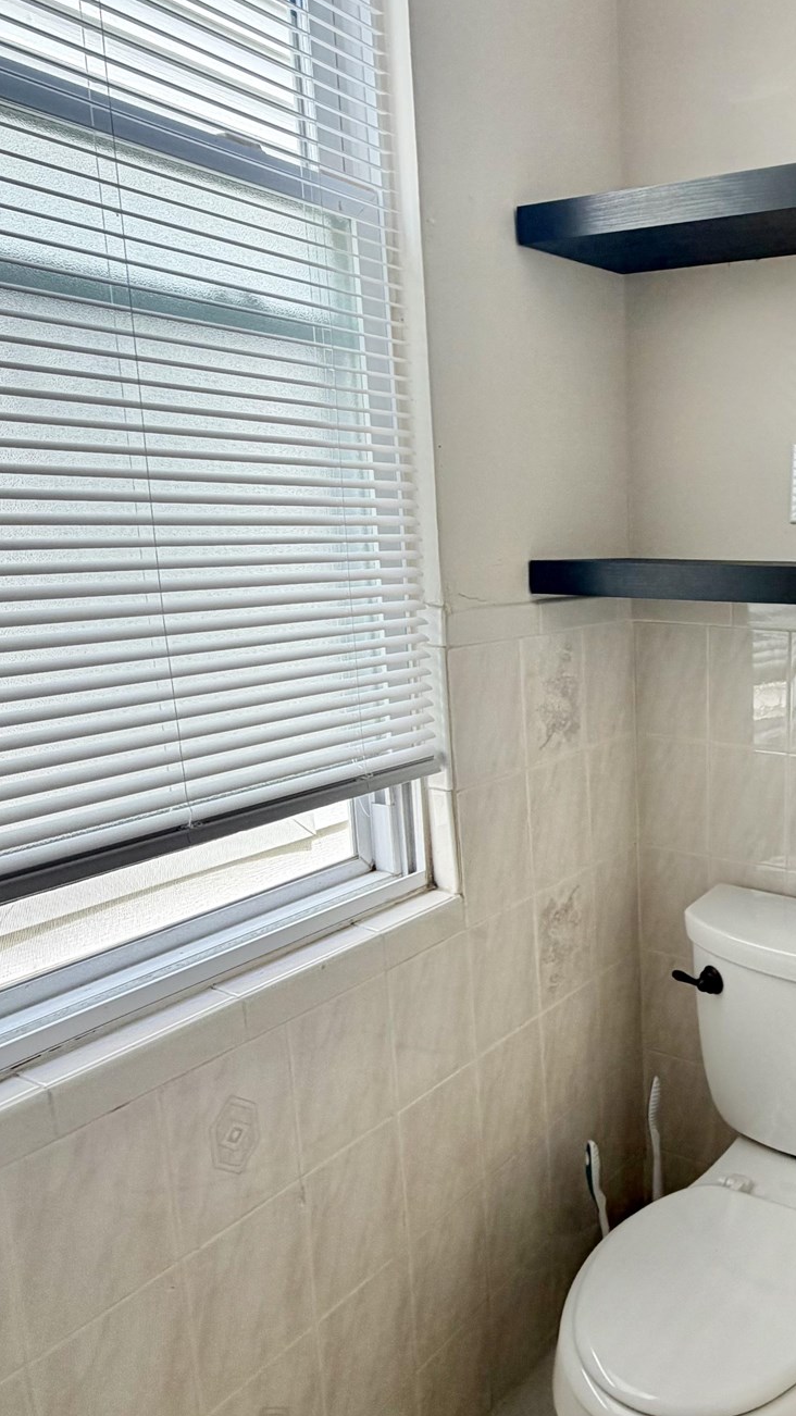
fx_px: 1014
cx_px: 764
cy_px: 721
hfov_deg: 38.8
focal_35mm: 27
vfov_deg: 69.9
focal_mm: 2.22
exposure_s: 1/132
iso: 64
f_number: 2.2
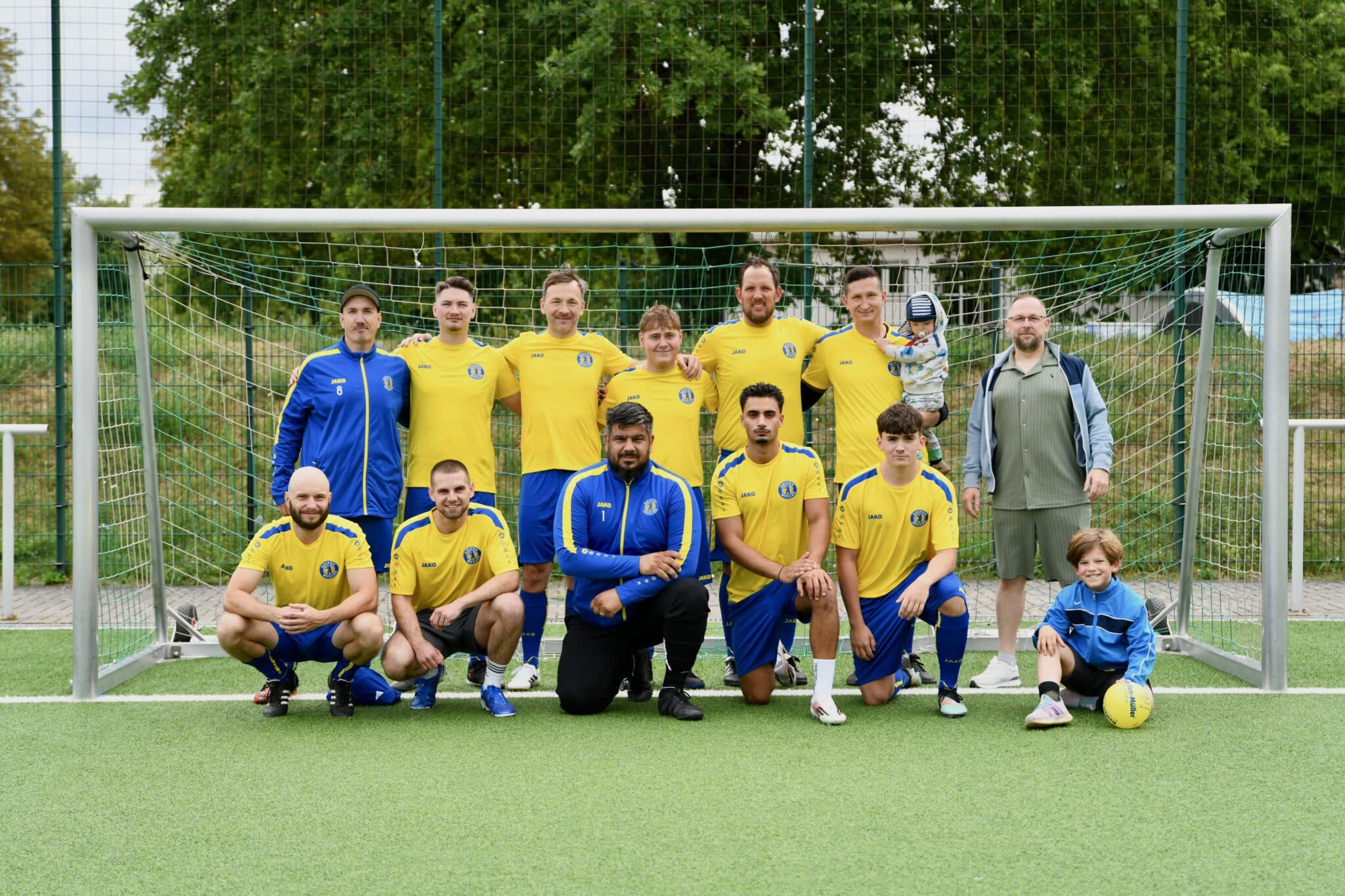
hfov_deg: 38.2
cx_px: 672
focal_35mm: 52
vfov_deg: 26.0
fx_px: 1942
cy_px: 448
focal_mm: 52
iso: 200
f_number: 2.8
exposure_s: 1/800
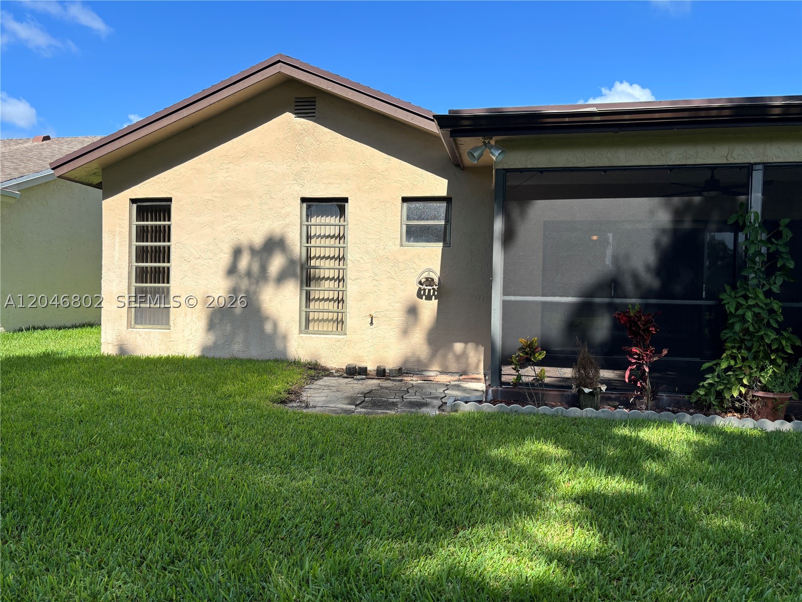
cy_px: 301
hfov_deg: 67.3
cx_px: 401
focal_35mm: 26
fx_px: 602
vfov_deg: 53.1
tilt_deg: -1.2
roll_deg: -1.8
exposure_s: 1/2857
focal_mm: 5.96
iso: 50
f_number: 1.6
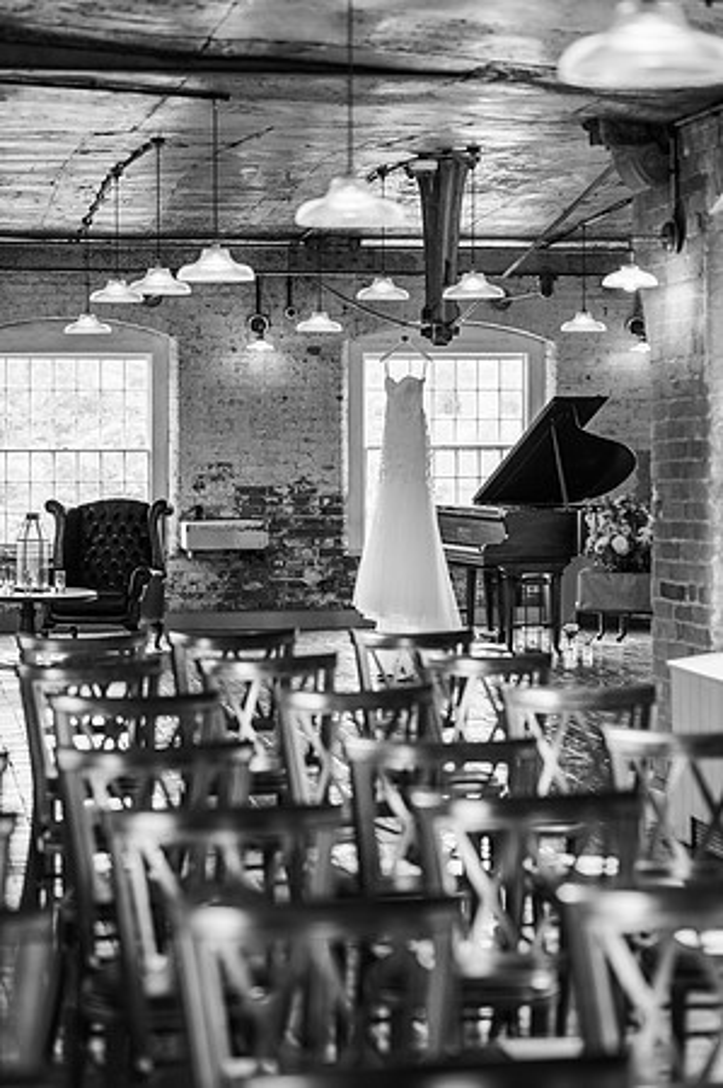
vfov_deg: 23.9
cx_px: 362
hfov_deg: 16.0
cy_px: 544
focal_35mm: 85
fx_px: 2566
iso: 125
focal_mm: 85
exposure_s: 1/200
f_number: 2.5
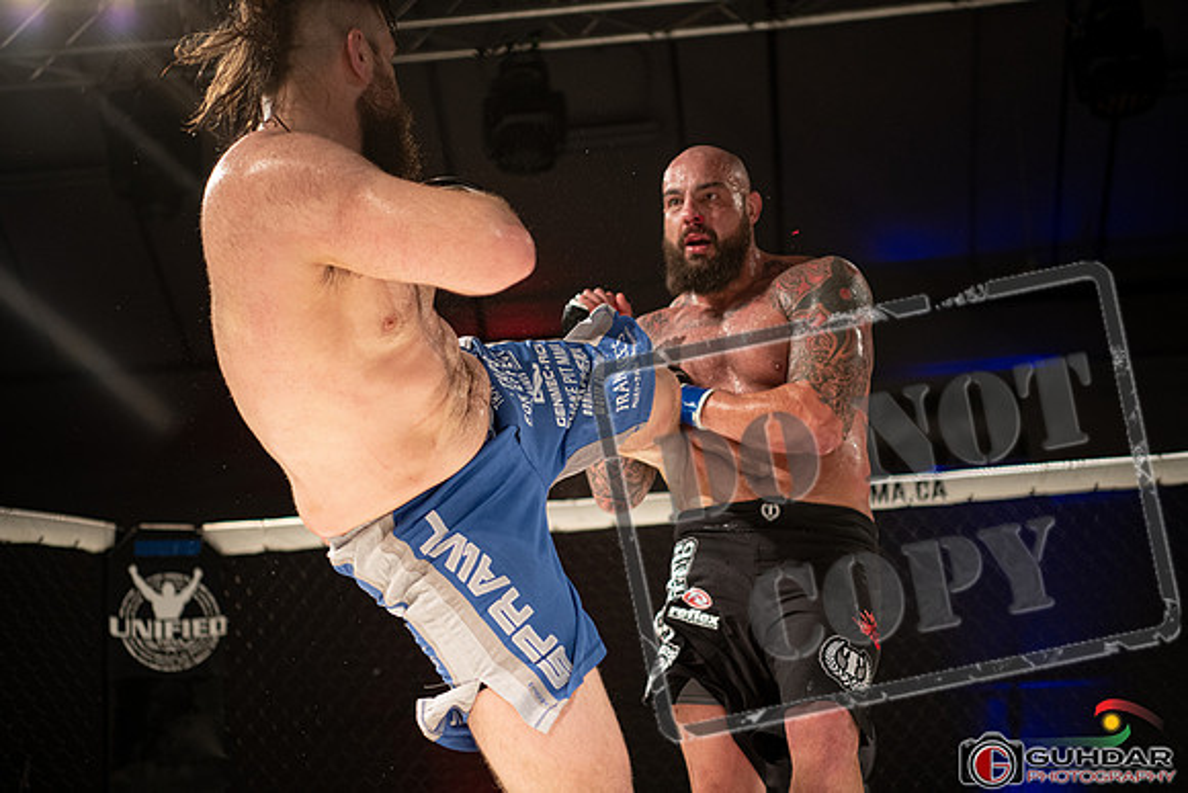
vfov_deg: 19.5
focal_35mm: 70
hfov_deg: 28.8
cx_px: 594
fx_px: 2310
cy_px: 396
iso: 1000
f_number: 2.8
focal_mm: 70
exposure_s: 1/1000
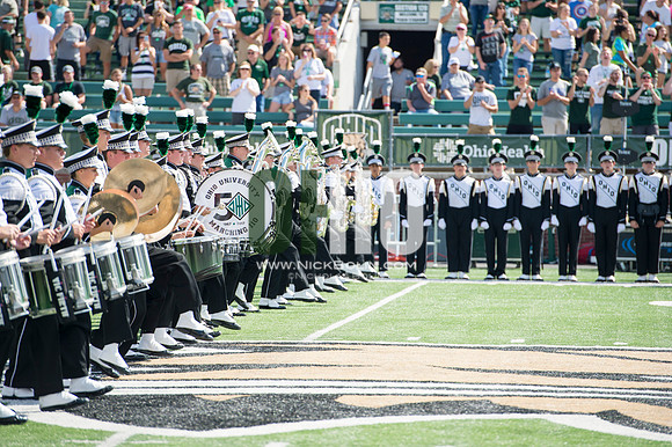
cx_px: 336
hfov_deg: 10.3
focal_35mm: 200
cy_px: 224
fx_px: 3731
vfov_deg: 6.9
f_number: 4.5
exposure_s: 1/1000
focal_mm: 200
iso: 200
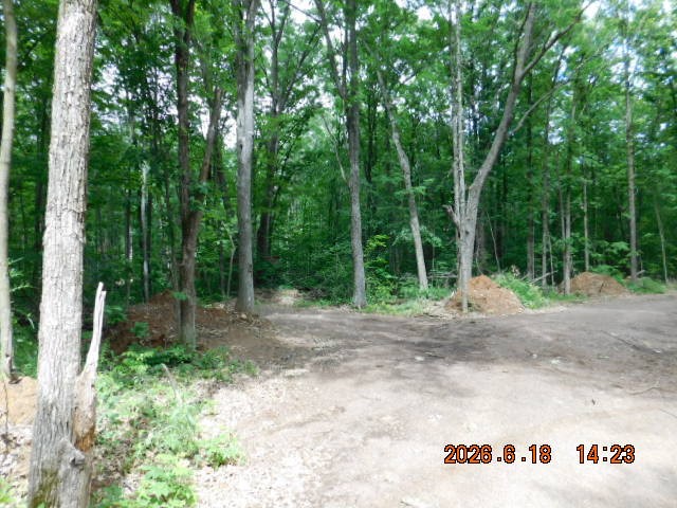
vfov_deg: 58.9
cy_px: 254
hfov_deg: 73.9
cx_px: 338
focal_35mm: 23
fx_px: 450
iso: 125
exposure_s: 1/200
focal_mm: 4
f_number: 3
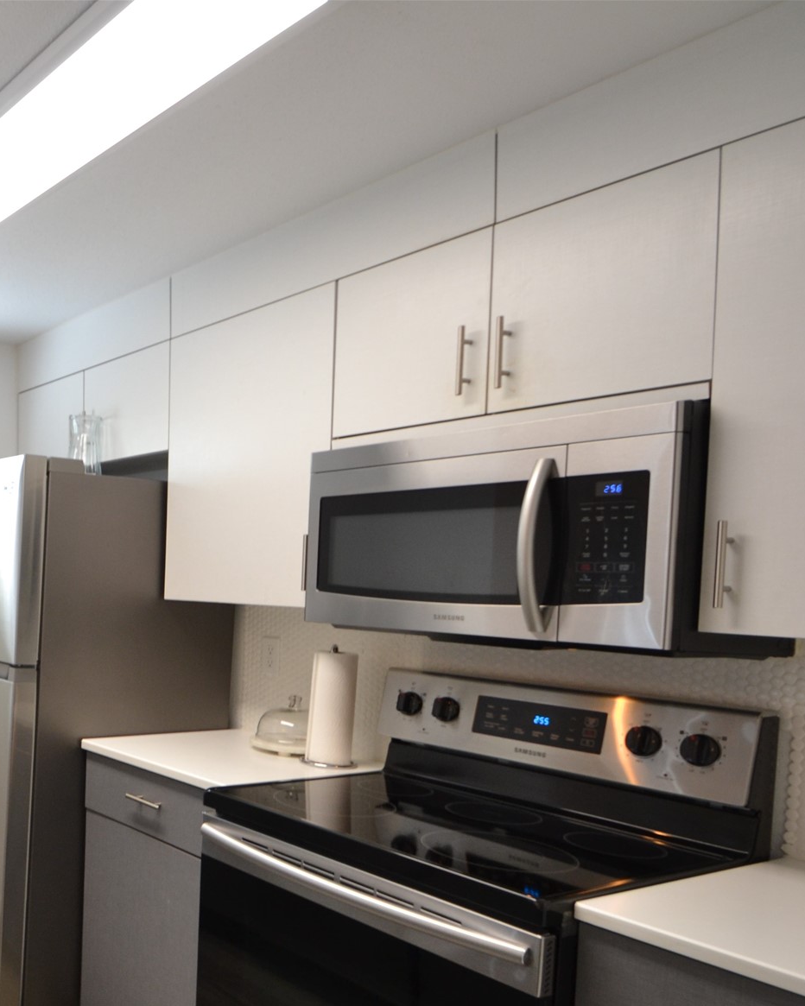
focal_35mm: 29
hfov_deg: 40.7
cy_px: 624
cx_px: -75
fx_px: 860
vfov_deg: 59.9
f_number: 4.5
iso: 400
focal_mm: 11
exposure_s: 1/80
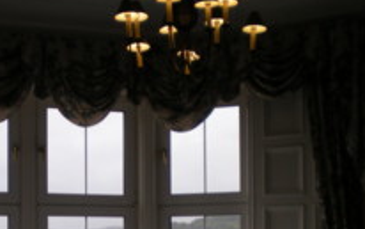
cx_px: 80
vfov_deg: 14.5
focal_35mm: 88
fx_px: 876
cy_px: 249
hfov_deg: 23.2
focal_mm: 6.3
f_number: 3.1
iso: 73
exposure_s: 1/62.3
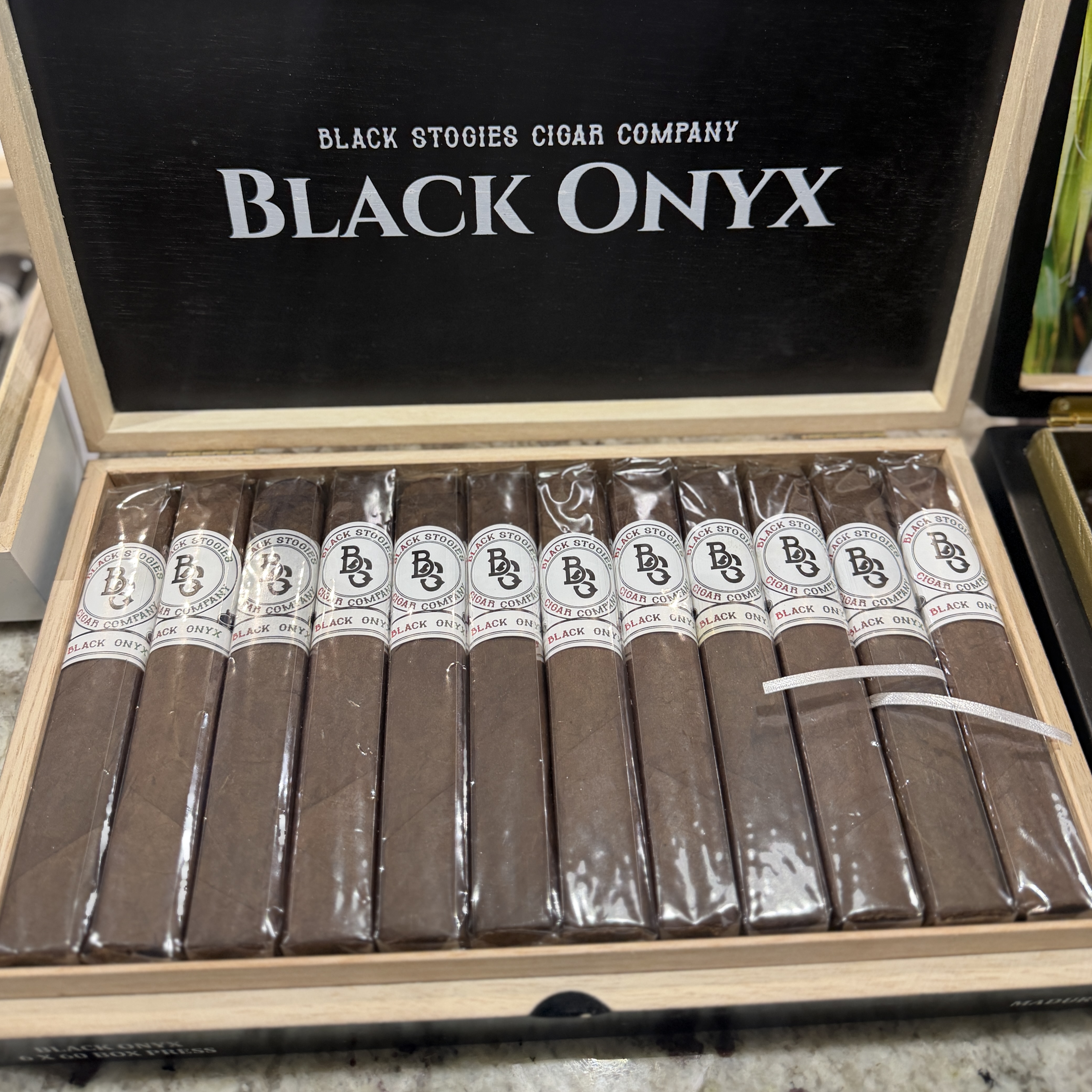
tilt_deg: -50.8
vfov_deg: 55.2
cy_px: 435
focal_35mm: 29
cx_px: 536
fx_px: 1035
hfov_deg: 55.6
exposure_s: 1/60
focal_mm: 6.76
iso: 200
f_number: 1.78
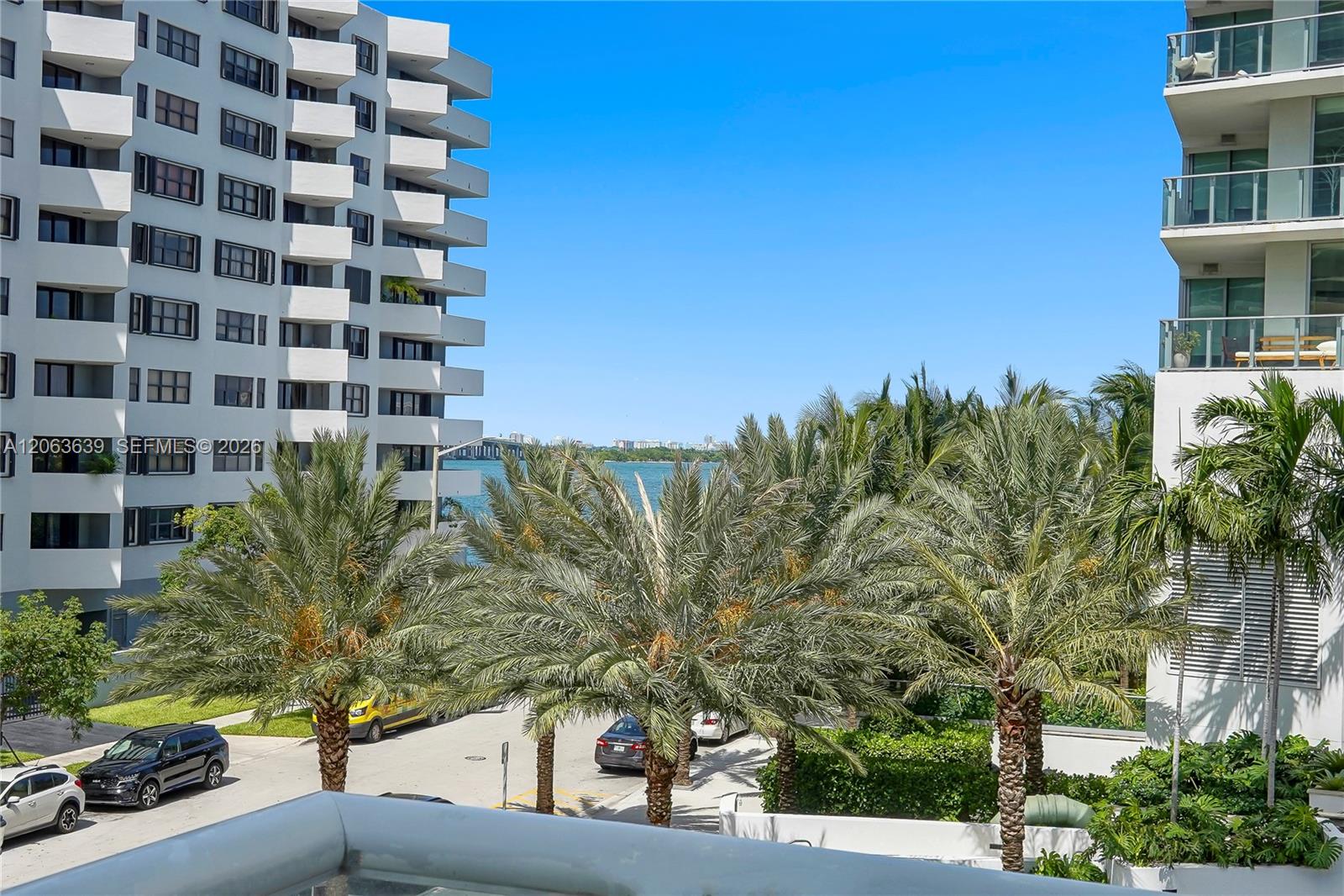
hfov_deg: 43.6
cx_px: 672
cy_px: 448
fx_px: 1680
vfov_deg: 29.9
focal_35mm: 45
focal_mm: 30
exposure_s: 1/1250
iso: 320
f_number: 7.1
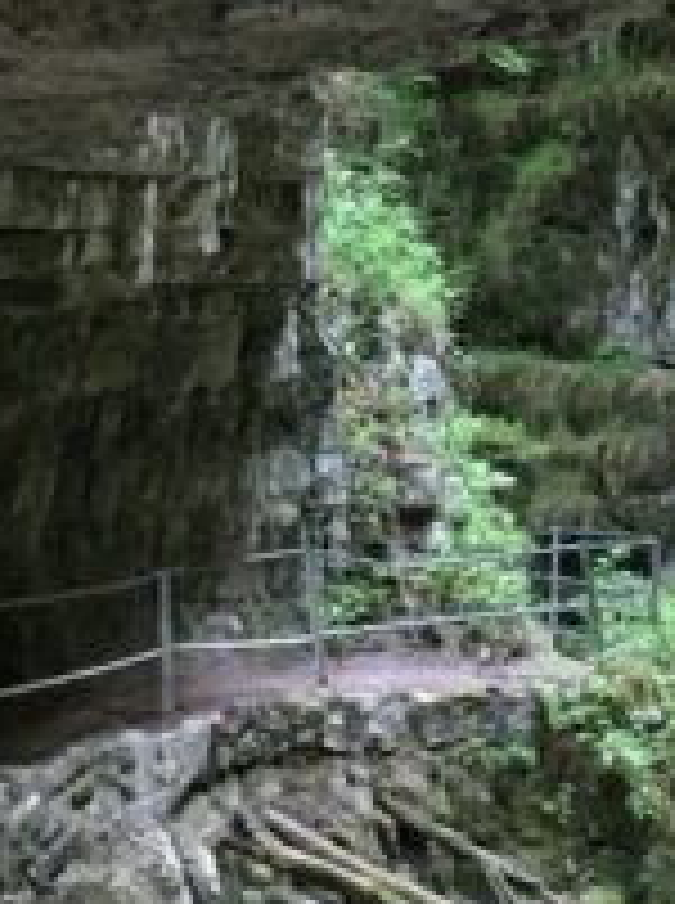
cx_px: 882
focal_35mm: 148
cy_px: 315
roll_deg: -0.2
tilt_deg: -5.9
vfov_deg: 13.3
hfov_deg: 9.8
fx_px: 3860
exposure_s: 1/33
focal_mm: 4.15
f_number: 2.2
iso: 160
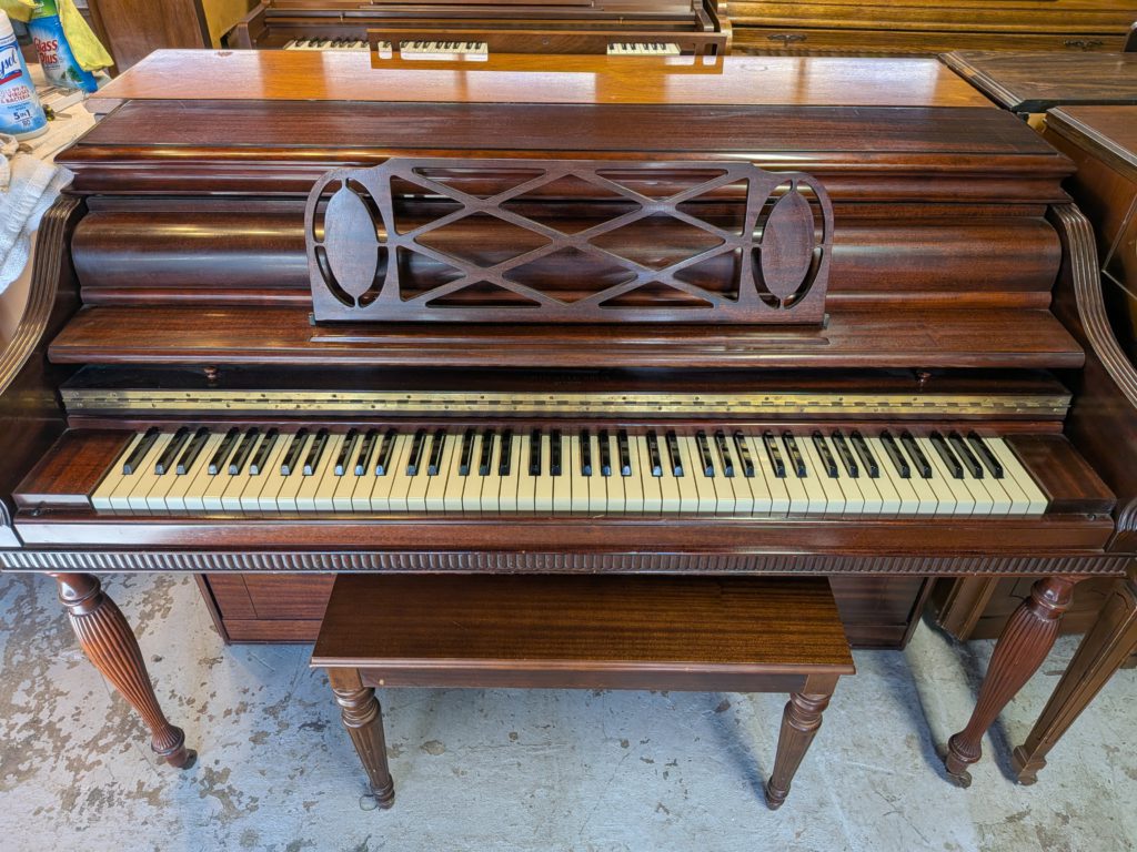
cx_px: 568
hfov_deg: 71.6
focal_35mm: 24
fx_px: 788
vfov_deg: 56.8
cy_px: 426
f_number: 1.7
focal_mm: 4.53
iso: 38
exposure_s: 1/40
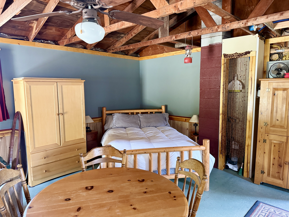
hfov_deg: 71.6
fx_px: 200
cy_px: 108
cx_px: 144
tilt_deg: -5.9
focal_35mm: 24
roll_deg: +0.6
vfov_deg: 56.8
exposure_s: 1/60
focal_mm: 6.76
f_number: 1.78
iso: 800
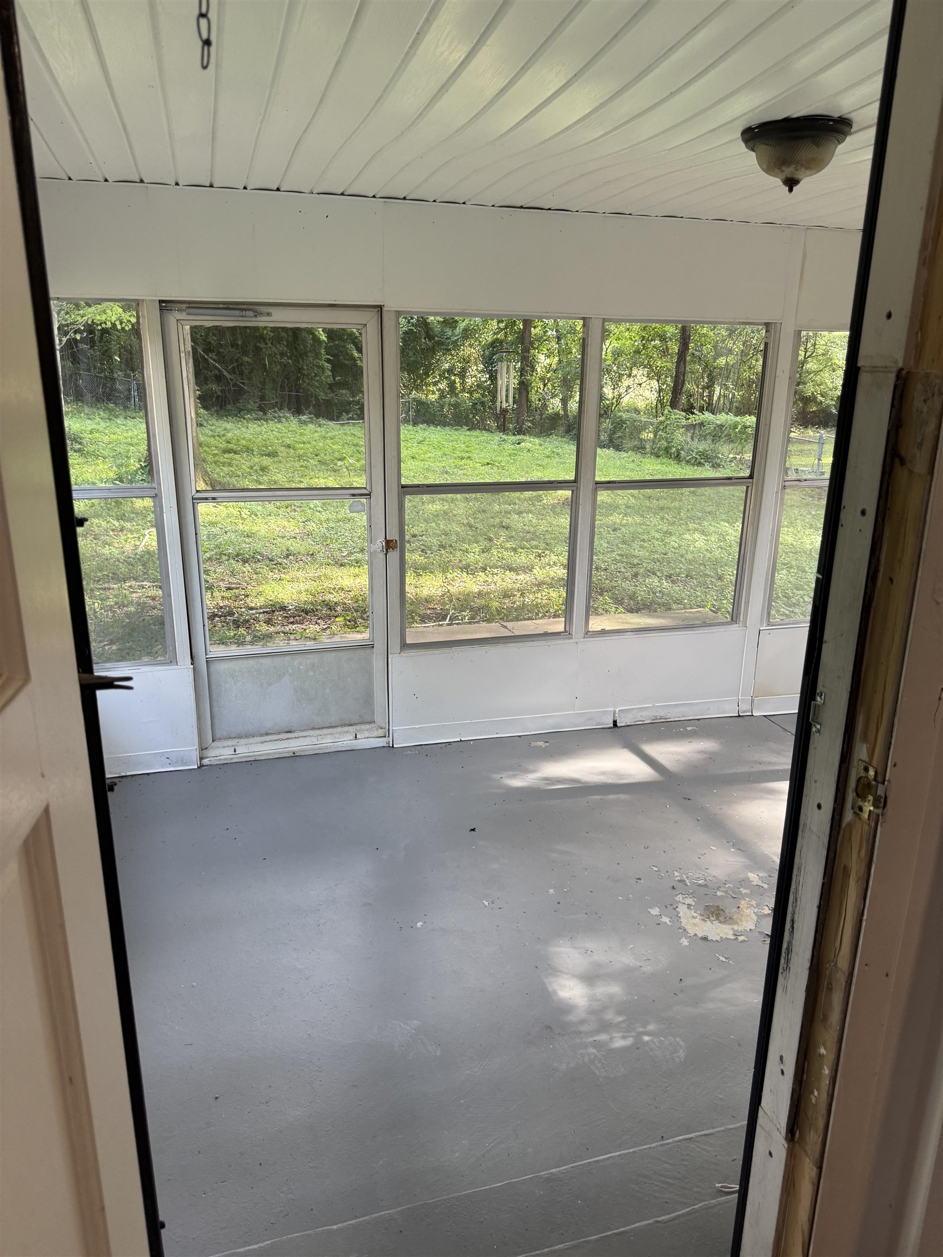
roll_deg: -0.4
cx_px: 472
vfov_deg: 71.6
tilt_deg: -17.0
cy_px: 628
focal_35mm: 24
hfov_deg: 56.8
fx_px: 872
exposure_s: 1/120
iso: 160
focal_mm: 6.76
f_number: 1.78
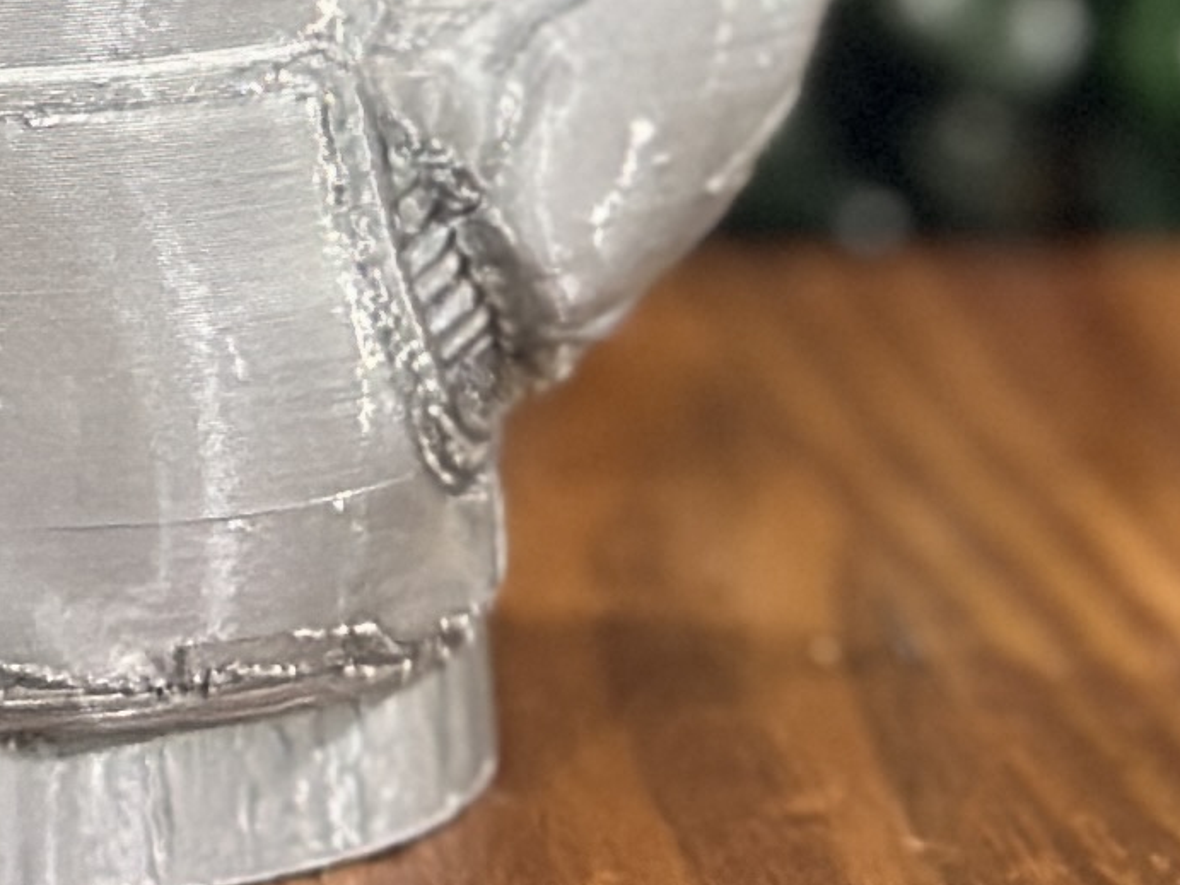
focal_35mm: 280
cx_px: -265
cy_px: -2274
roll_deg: -0.3
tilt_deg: +5.1
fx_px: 9543
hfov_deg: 7.0
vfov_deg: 4.9
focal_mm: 6.86
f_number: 1.78
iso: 500
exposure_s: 1/33
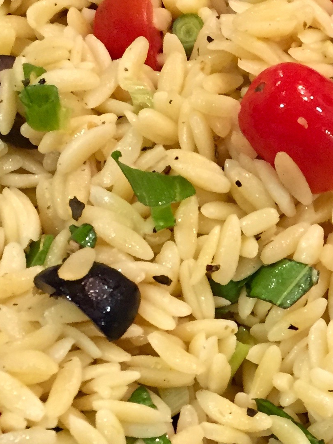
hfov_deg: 16.0
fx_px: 1116
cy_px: 293
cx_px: 448
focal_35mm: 87
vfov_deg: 22.4
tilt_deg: -74.8
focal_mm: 4.15
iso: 200
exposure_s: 1/30
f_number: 2.2
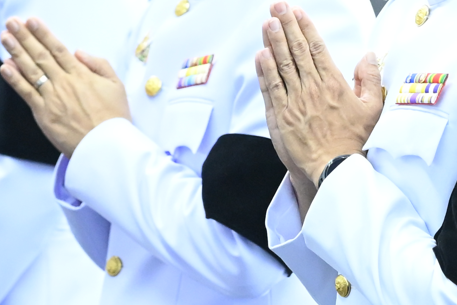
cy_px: 182
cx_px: 381
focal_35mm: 535
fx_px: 6792
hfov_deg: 3.9
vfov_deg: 2.6
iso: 6400
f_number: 4
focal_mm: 115
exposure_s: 1/250
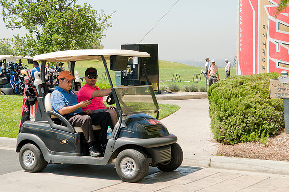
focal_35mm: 72
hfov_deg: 28.1
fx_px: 577
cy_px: 96
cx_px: 144
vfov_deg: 18.9
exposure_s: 1/640
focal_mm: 48
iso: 400
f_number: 6.3
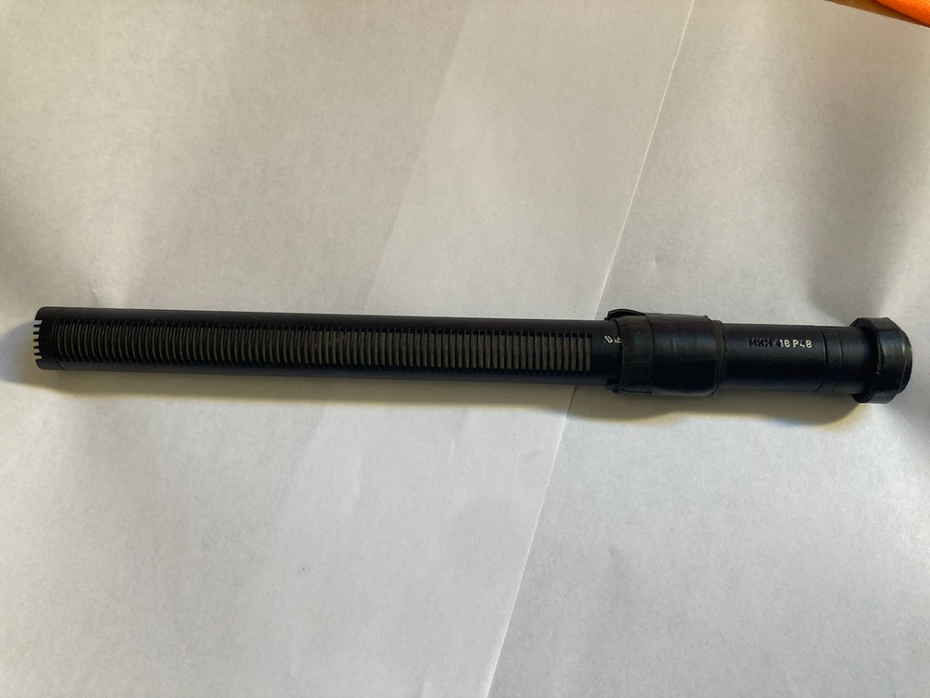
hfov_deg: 63.4
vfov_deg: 49.7
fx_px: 752
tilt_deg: -81.3
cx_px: 465
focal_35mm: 28
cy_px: 349
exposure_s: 1/60
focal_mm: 3.99
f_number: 1.8
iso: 100
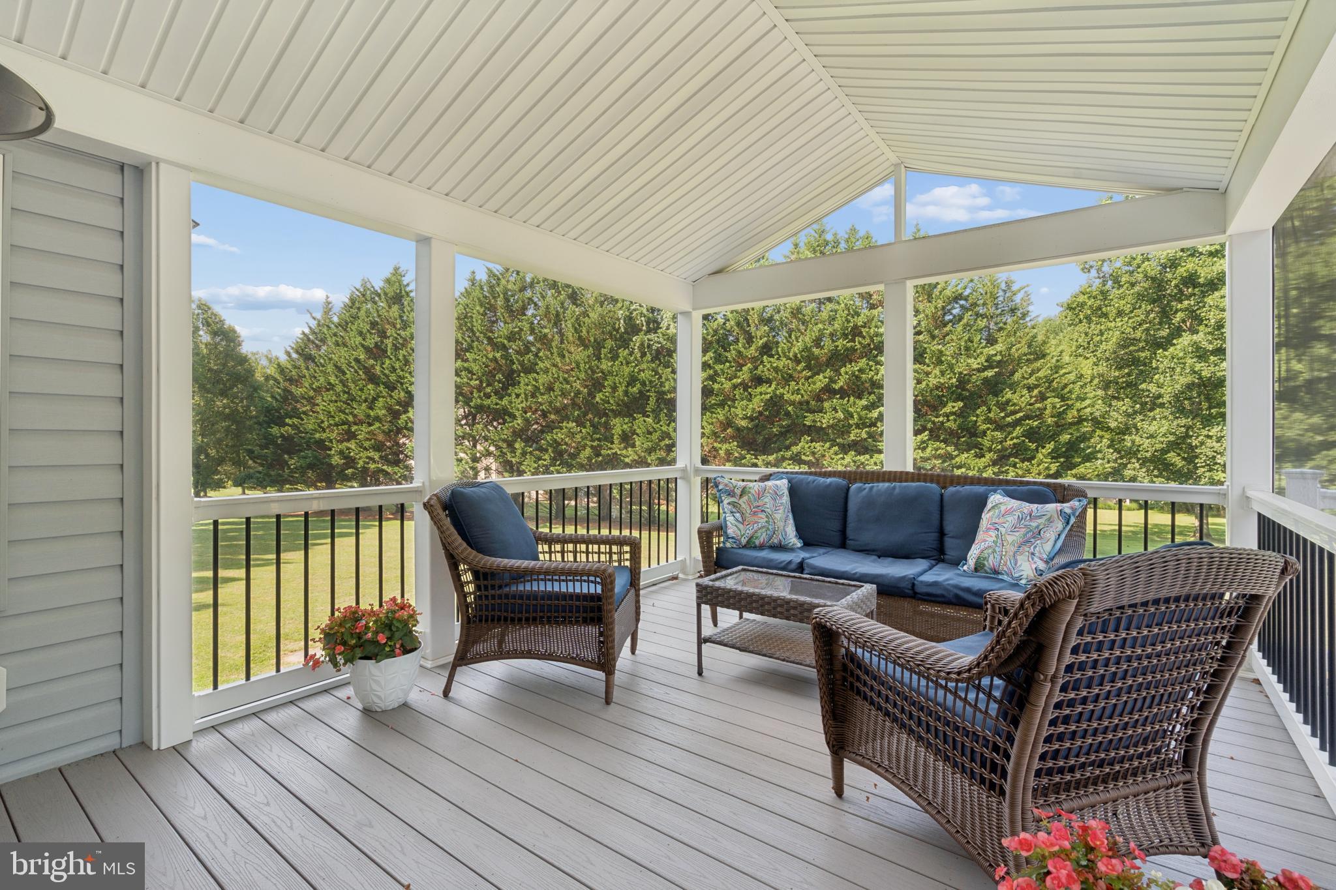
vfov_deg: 73.7
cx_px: 668
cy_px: 445
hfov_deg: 96.7
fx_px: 594
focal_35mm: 16
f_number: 10
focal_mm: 16
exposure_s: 1/30
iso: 200
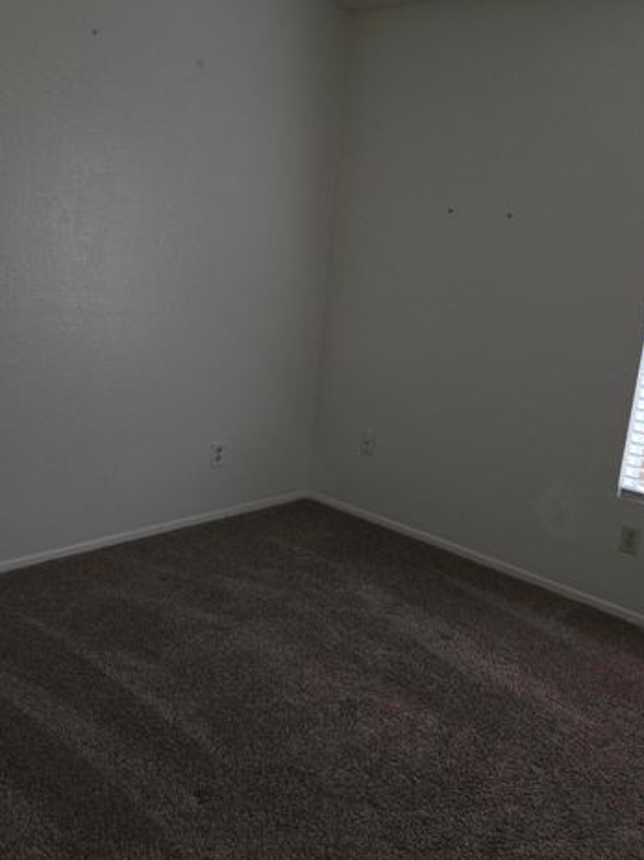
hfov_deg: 42.8
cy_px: 423
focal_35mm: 33
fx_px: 820
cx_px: 359
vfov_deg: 55.4
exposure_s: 1/120
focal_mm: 5.4
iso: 32
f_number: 1.8
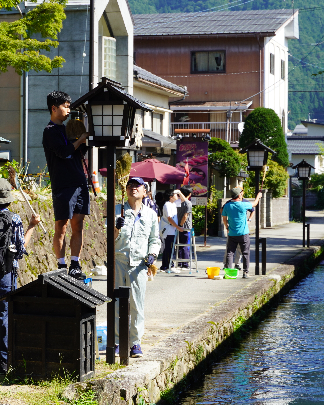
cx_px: 88
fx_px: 1426
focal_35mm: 119
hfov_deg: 12.9
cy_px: 203
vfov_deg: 16.2
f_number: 8
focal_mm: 56
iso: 100
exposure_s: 1/125
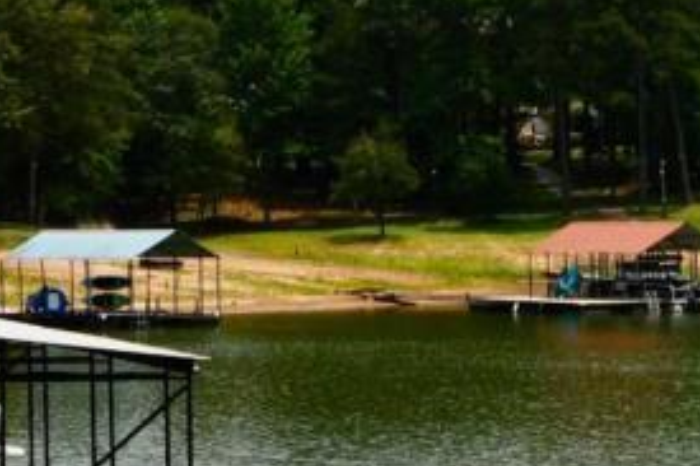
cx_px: -542
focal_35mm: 157
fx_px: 3051
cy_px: -336
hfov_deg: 12.1
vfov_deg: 8.4
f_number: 9
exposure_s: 1/320
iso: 100
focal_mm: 24
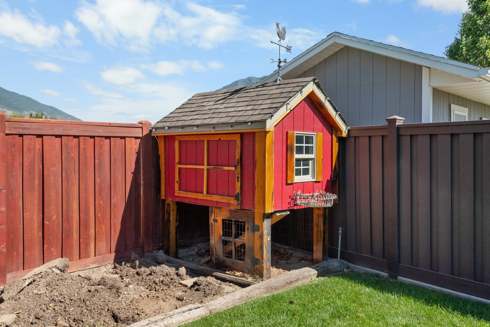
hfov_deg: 61.9
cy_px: 164
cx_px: 245
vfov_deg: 43.6
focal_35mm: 30
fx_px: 408
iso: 1600
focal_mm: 30
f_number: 8
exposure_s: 1/1000
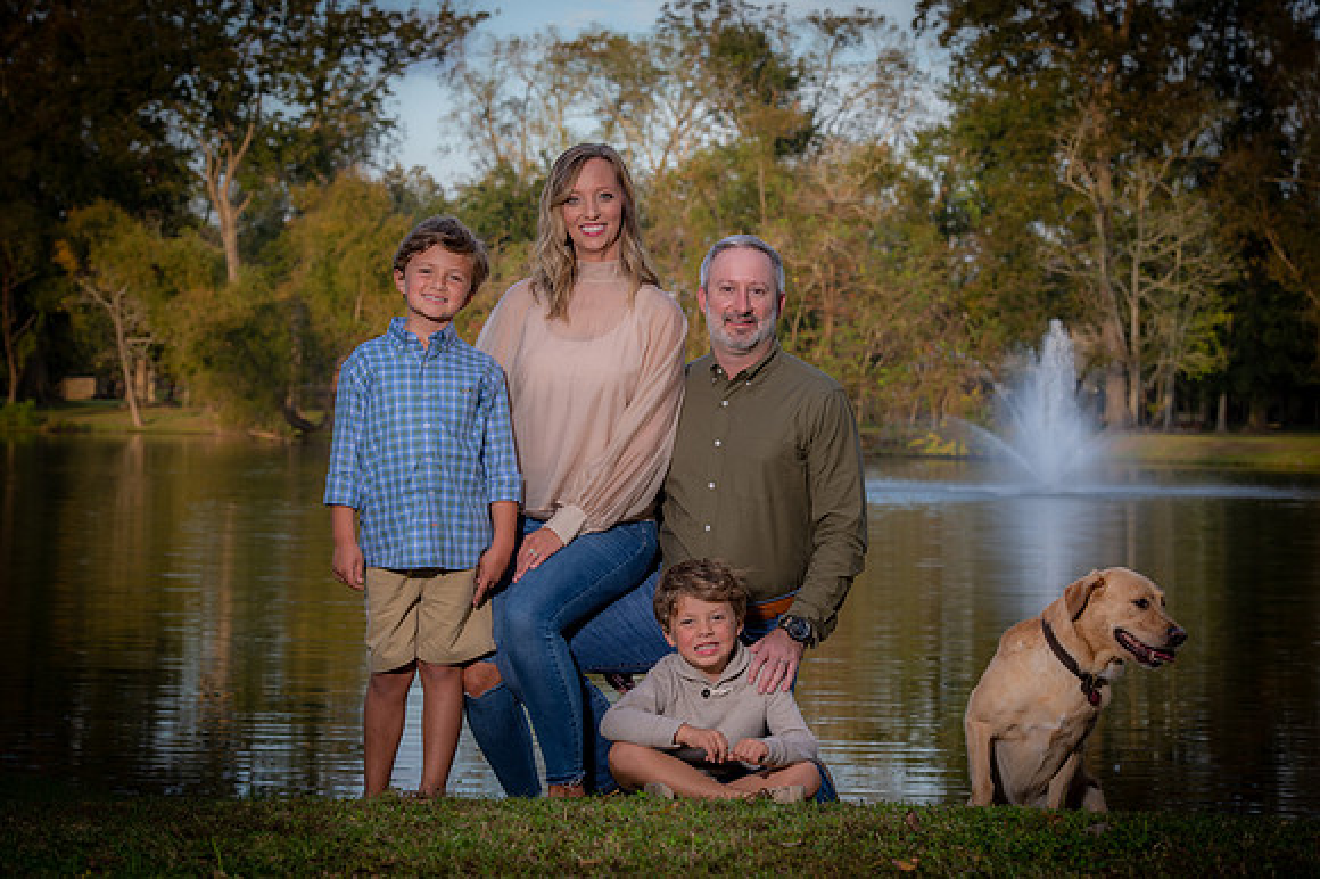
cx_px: 660
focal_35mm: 100
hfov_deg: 20.4
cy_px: 440
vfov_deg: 13.7
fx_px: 3664
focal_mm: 100
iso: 400
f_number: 8
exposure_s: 1/160
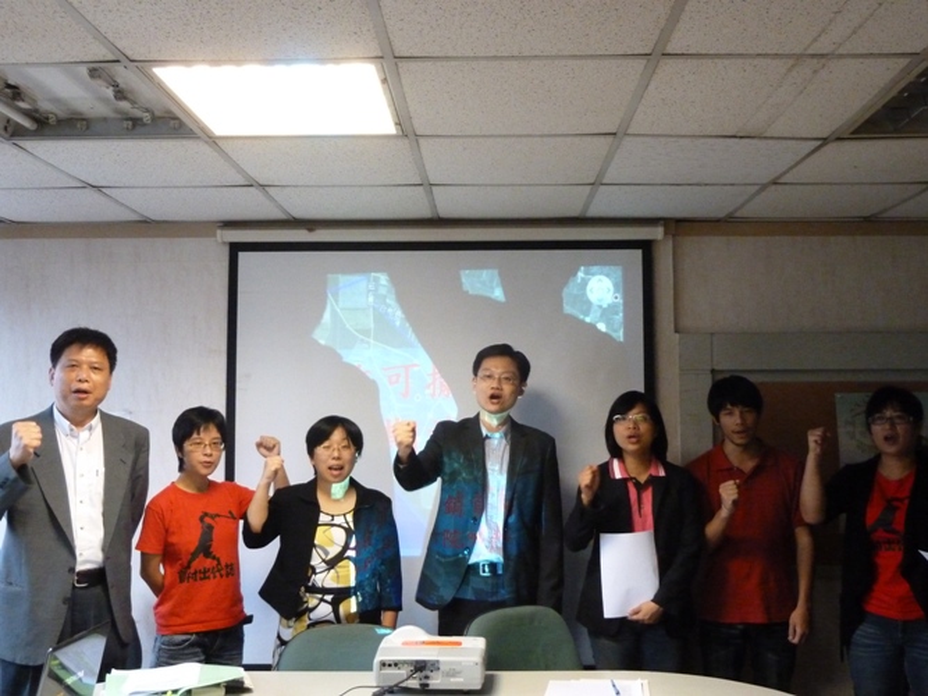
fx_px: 938
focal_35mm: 35
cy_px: 348
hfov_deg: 52.6
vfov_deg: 40.7
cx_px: 464
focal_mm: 5.7
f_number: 3.5
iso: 800
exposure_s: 1/30
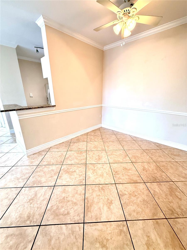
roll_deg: +0.0
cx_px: 94
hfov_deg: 85.7
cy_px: 125
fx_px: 101
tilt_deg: -18.1
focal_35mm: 14
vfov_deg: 102.1
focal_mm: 2.22
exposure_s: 1/60
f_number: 2.2
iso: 320
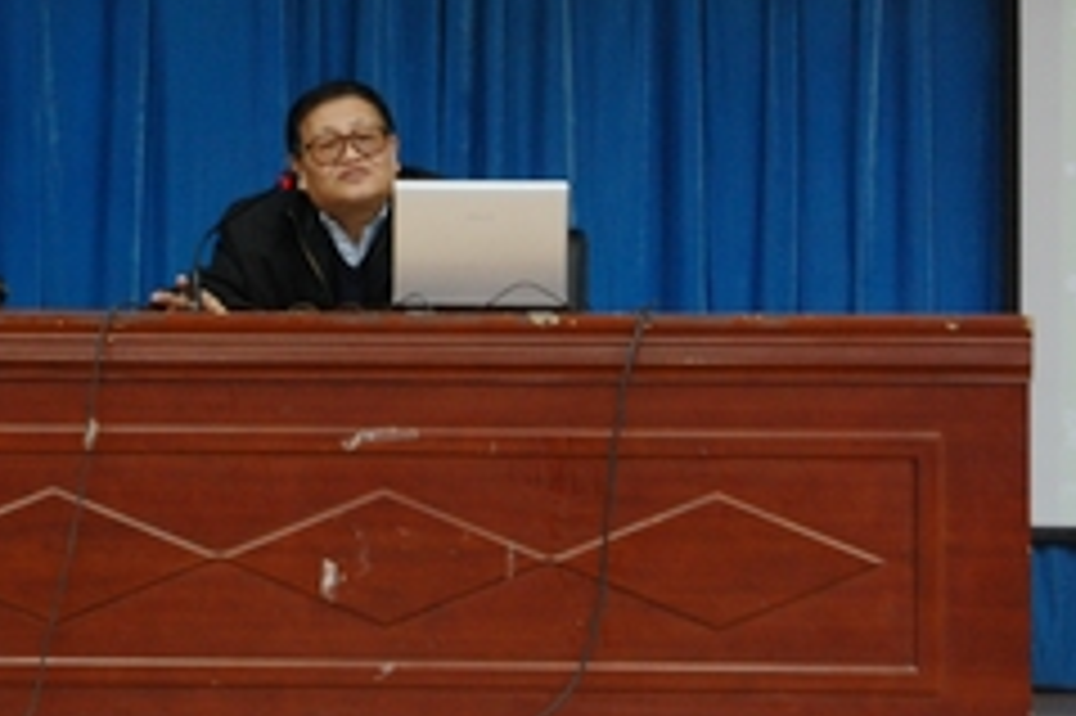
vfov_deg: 9.4
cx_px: 338
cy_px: 142
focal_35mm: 145
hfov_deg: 14.1
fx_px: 4327
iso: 800
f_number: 5.6
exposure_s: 1/8
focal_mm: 55
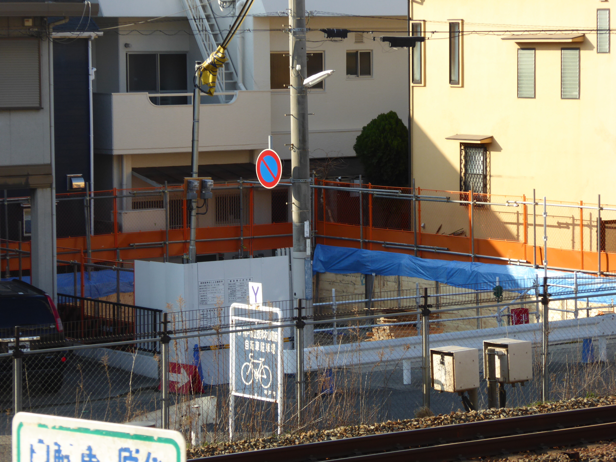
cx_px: 308
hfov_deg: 12.4
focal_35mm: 159
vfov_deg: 9.3
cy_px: 231
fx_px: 2829
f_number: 5.4
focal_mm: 25.6
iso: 100
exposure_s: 1/200
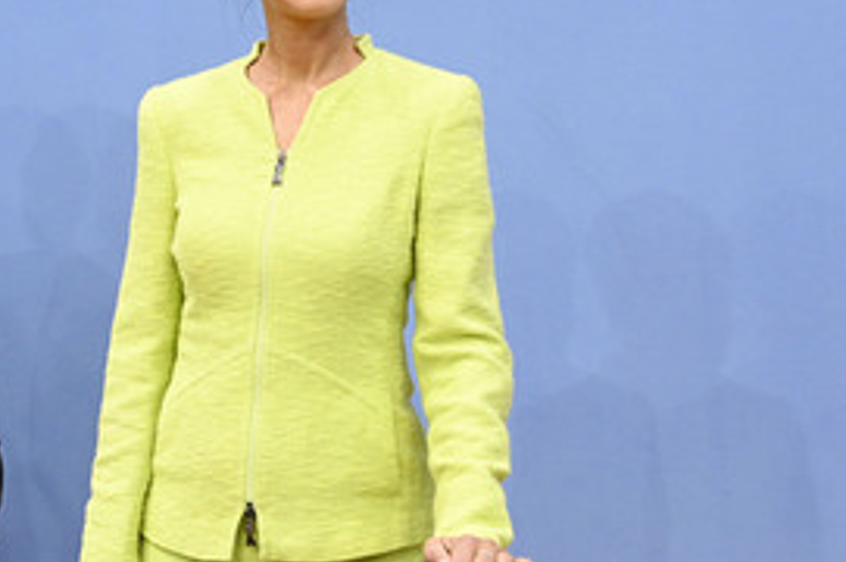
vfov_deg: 20.8
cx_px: 167
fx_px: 1526
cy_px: 222
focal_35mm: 65
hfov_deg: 30.2
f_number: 5.6
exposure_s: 1/400
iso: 5000
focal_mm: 39
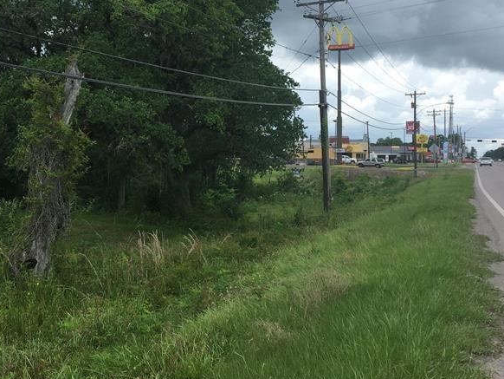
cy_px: 152
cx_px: 175
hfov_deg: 37.1
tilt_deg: +1.6
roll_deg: -0.1
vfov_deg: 28.5
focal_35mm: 51
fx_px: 743
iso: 25
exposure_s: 1/657
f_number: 2.2
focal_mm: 4.15
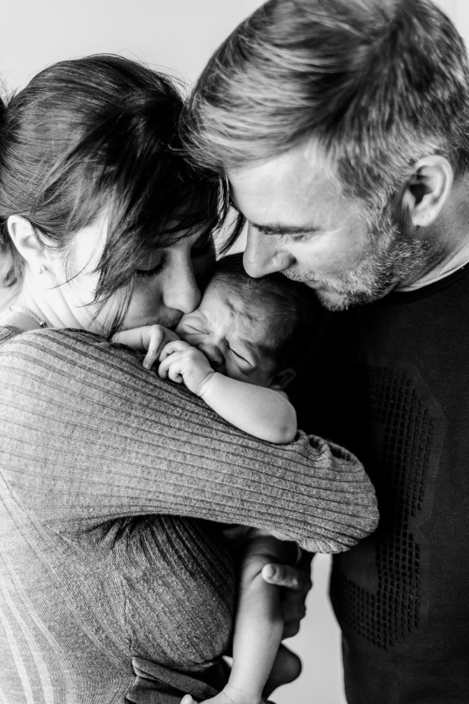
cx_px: 234
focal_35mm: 50
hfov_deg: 27.0
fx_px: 977
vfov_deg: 39.6
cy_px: 352
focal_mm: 50
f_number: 1.8
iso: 320
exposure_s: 1/160
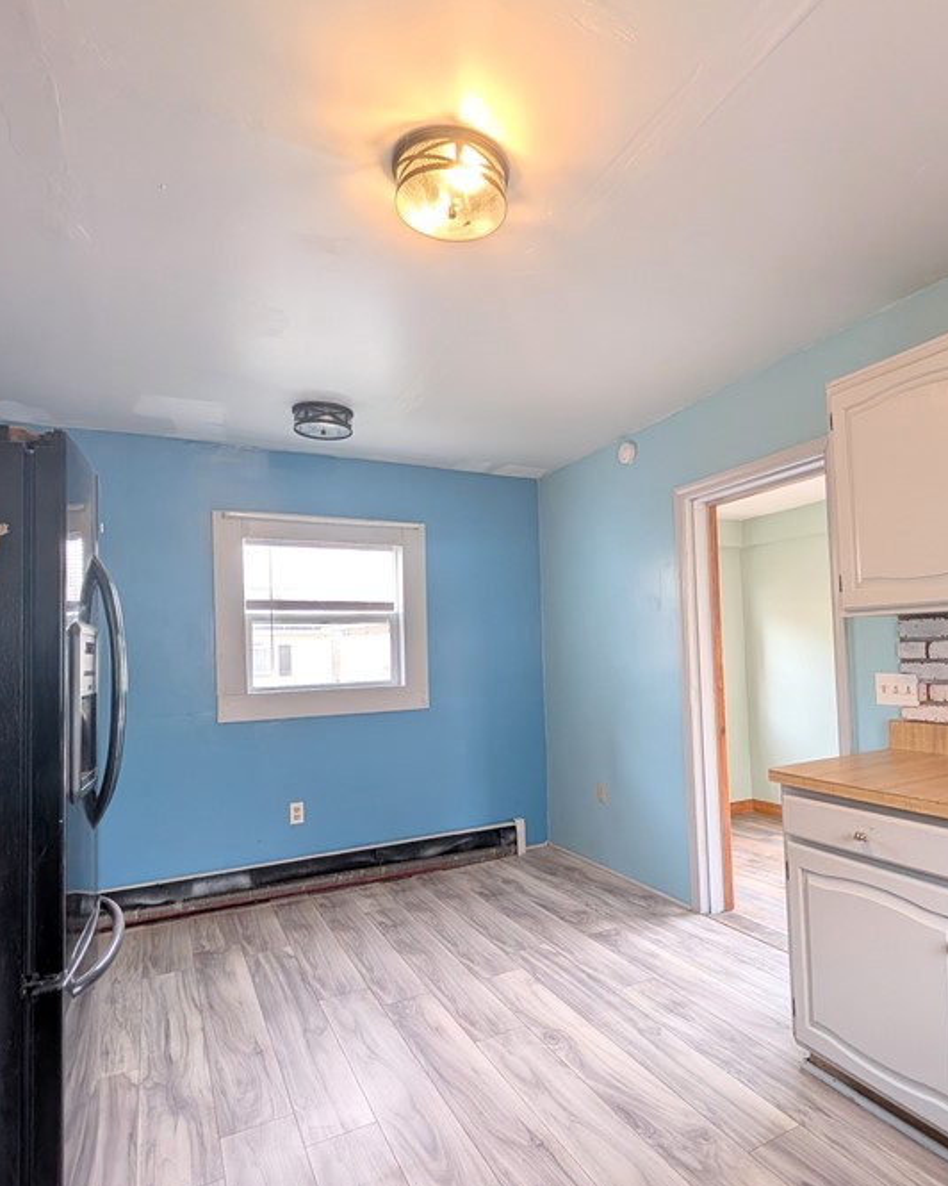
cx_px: 552
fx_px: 631
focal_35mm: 18
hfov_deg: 73.3
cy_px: 612
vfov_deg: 86.3
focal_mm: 2.02
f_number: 1.7
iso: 83
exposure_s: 1/120
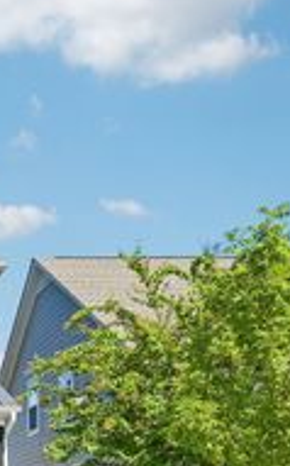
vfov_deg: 35.2
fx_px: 710
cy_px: 367
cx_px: -193
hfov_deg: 19.0
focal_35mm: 56
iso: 100
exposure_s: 1/400
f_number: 8
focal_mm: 21
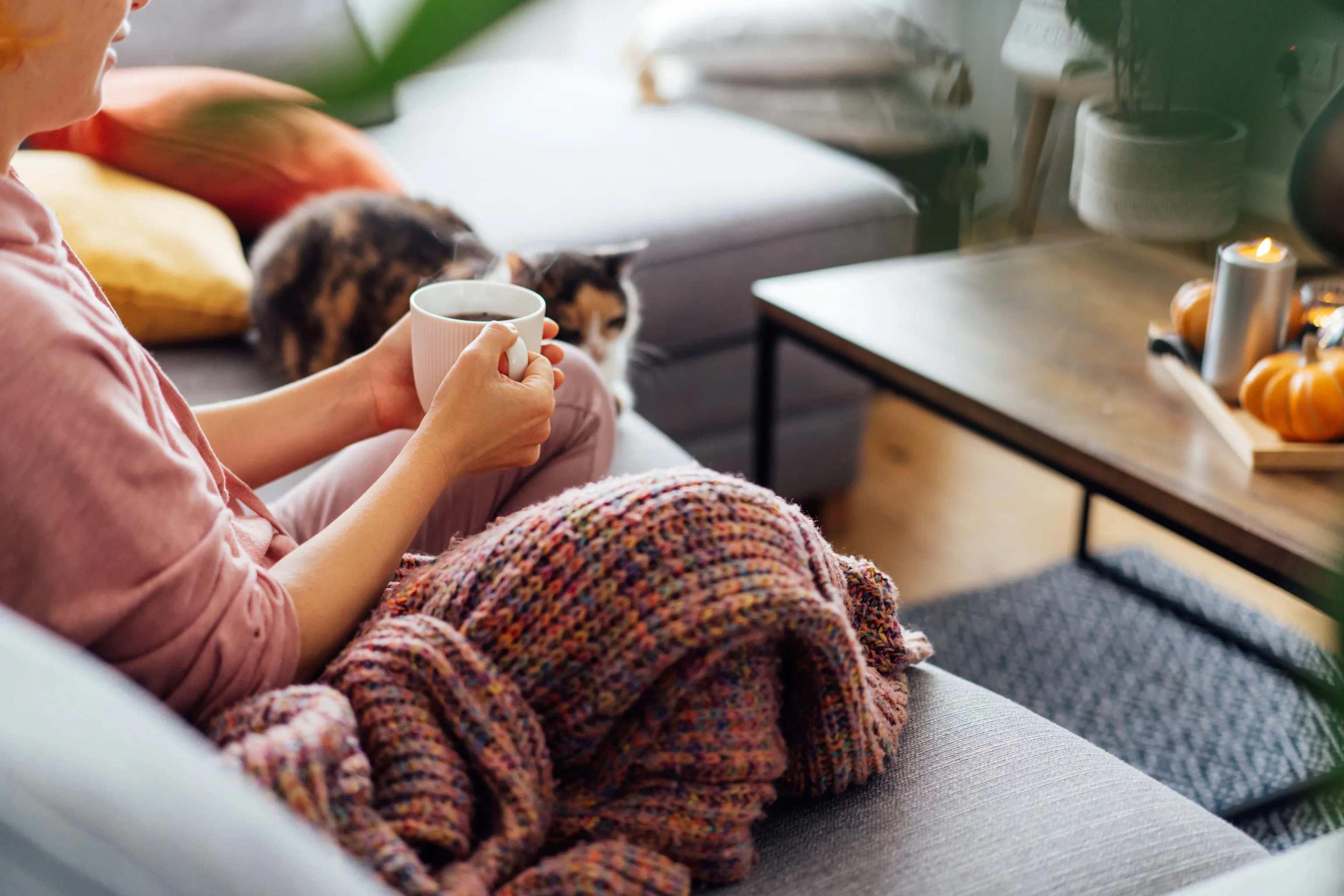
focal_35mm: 55
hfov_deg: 36.2
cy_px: 448
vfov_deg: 24.6
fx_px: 2053
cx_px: 672
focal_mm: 55
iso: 640
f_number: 2
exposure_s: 1/160
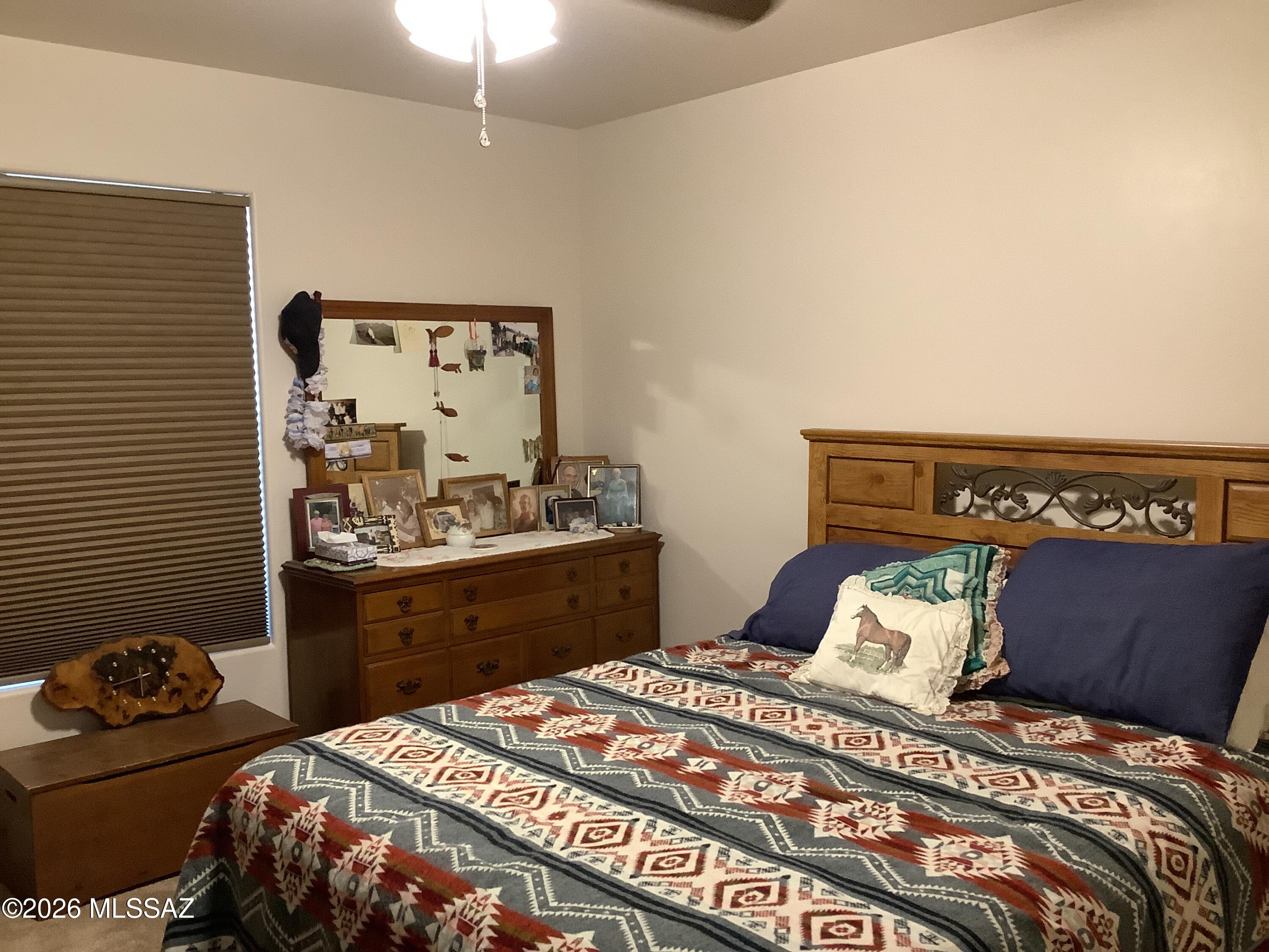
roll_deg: +1.7
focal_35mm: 31
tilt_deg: -6.5
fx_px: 1136
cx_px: 634
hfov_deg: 58.4
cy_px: 476
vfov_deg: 45.4
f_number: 2.4
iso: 320
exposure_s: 1/40
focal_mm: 3.3
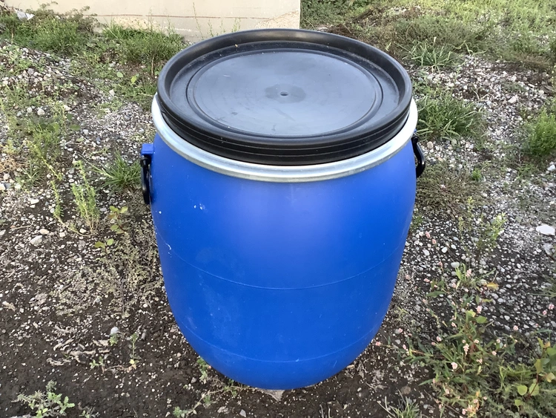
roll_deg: -1.7
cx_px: 278
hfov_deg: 58.3
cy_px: 209
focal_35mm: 31
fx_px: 498
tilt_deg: -36.2
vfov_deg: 45.5
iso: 80
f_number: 2.4
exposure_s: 1/60
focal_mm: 3.3
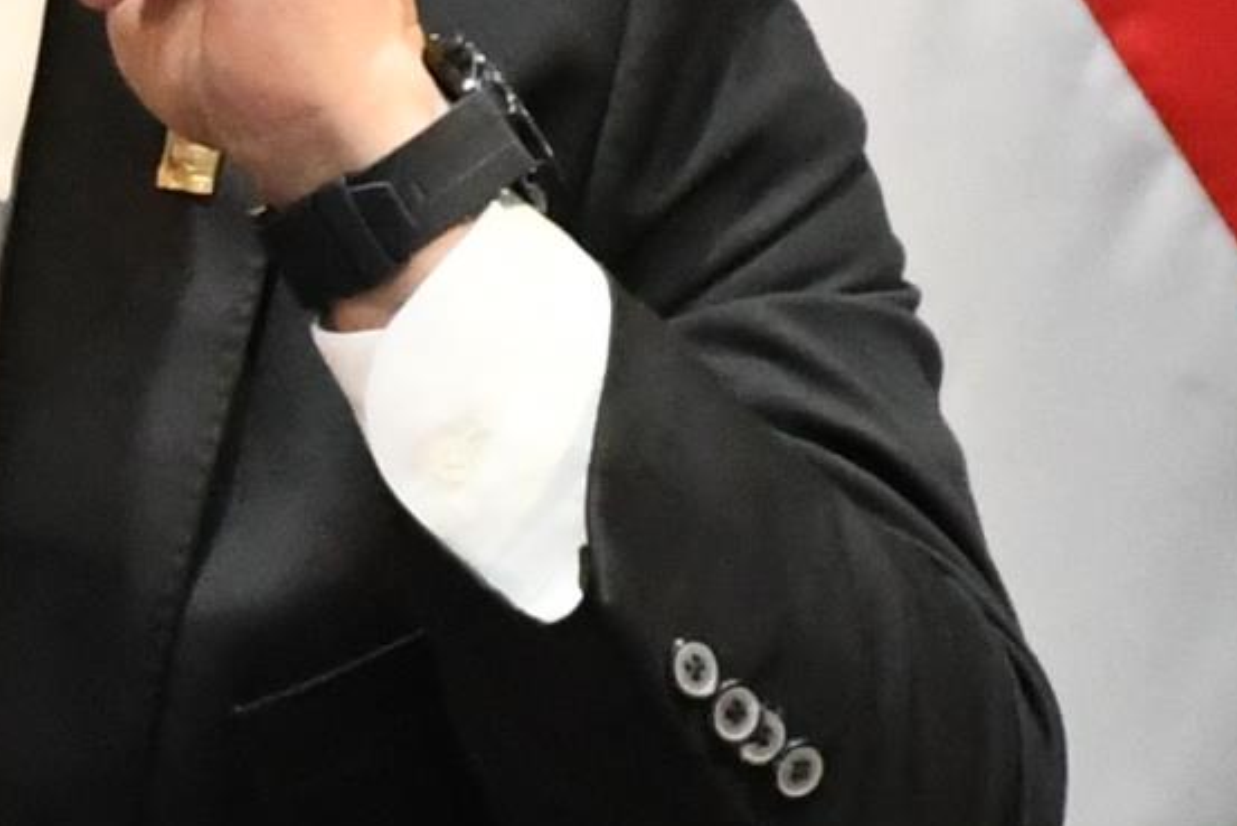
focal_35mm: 1585
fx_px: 54473
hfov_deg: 1.3
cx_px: 143
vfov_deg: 0.9
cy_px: 356
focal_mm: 140
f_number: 5.6
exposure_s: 1/100
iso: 5000
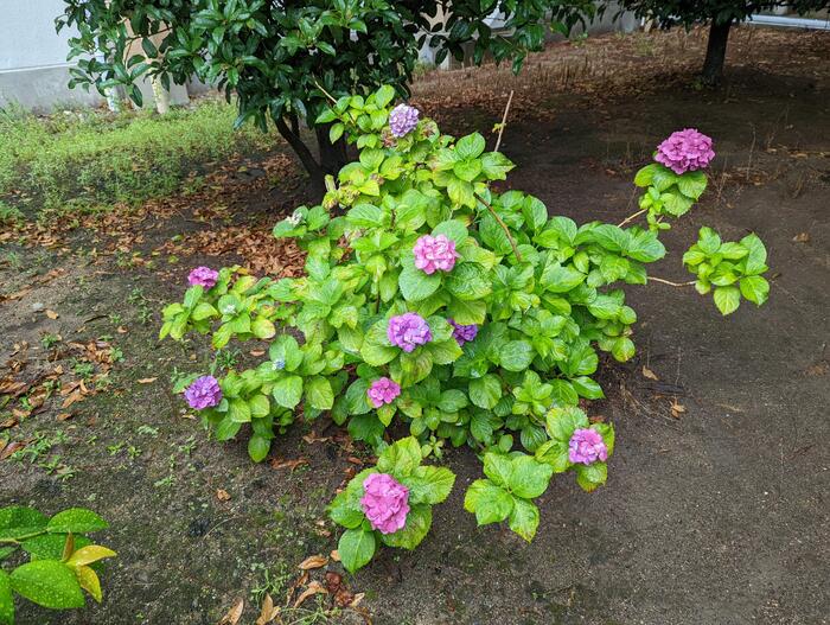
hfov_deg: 71.5
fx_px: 576
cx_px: 415
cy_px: 312
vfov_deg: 56.9
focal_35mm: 24
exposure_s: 1/219
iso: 45
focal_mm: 6.81
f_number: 1.85
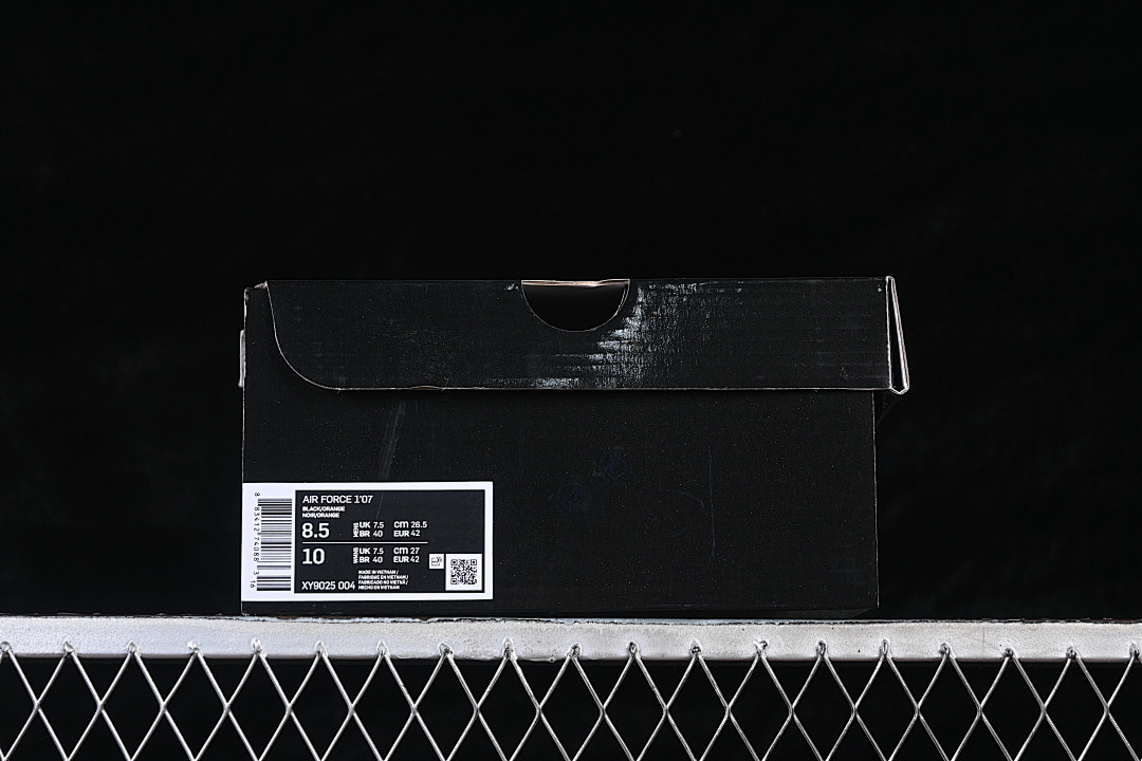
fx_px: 2379
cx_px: 571
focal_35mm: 75
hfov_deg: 27.0
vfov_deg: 18.2
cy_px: 380
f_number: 6.3
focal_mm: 50
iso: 160
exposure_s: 1/60
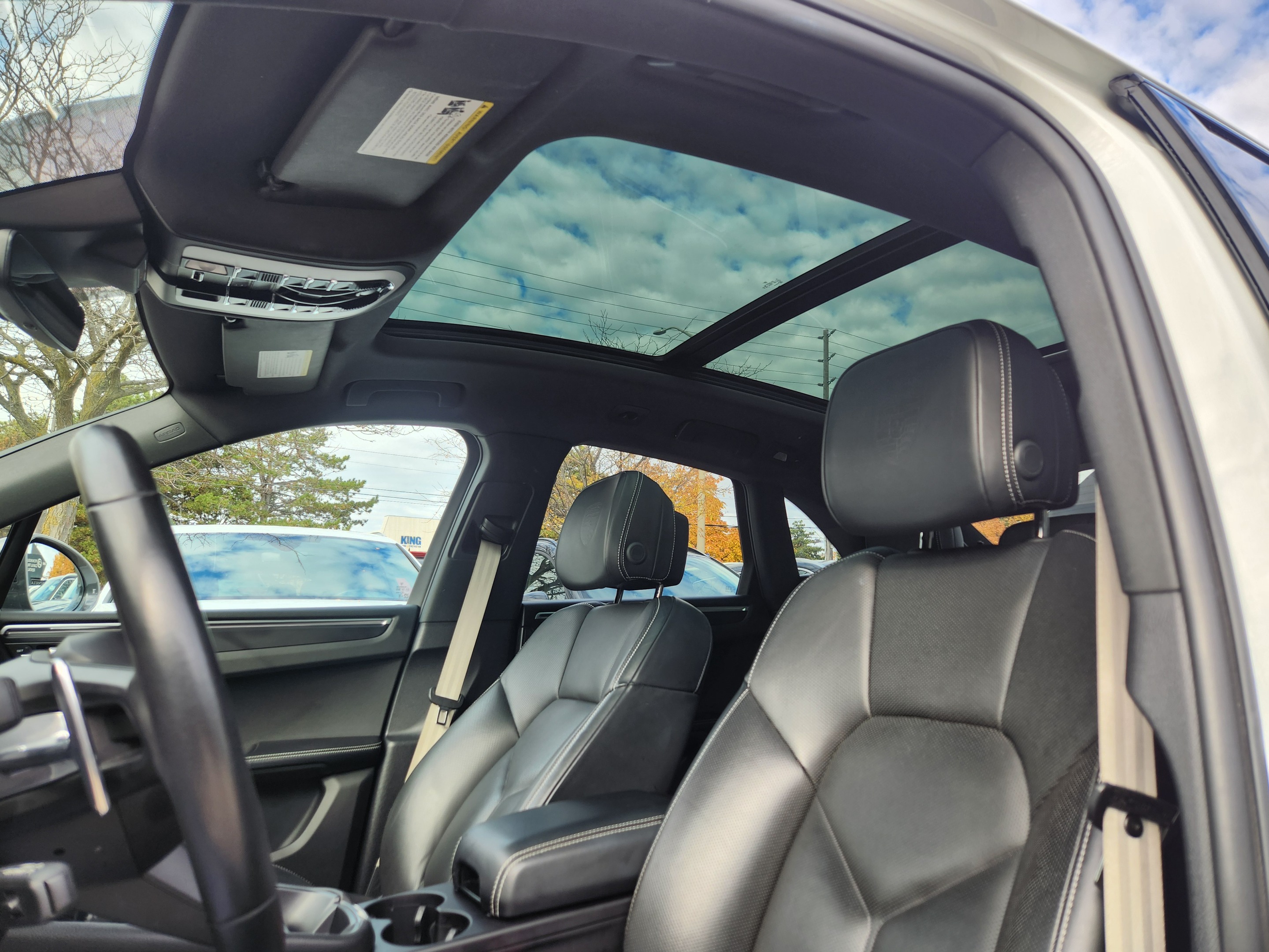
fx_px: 843
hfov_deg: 73.9
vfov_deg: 58.9
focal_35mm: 23
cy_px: 476
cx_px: 634
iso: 25
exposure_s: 1/180
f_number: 1.8
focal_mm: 5.4
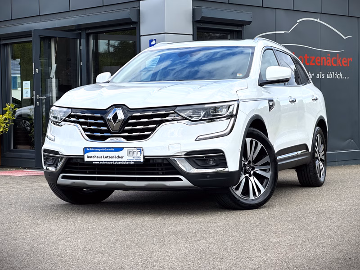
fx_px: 801
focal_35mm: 77
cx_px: 180
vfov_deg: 19.1
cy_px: 135
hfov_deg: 25.3
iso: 32
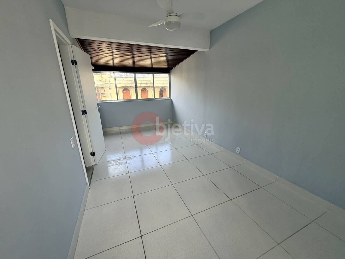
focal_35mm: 14
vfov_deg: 85.7
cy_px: 130
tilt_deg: -17.4
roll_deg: +1.3
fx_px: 140
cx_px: 172
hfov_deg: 102.1
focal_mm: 2.22
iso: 100
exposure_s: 1/121
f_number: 2.2
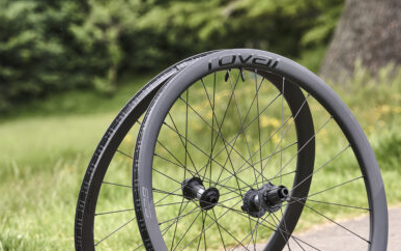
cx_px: 213
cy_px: 198
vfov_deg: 6.9
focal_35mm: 191
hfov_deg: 11.0
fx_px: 2088
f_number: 6.3
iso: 250
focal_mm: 121
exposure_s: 1/160
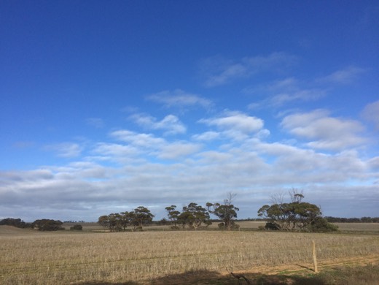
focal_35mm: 29
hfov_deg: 61.7
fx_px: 318
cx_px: 190
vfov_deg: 48.2
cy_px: 142
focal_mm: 4.15
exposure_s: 1/2933
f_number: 2.2
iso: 32
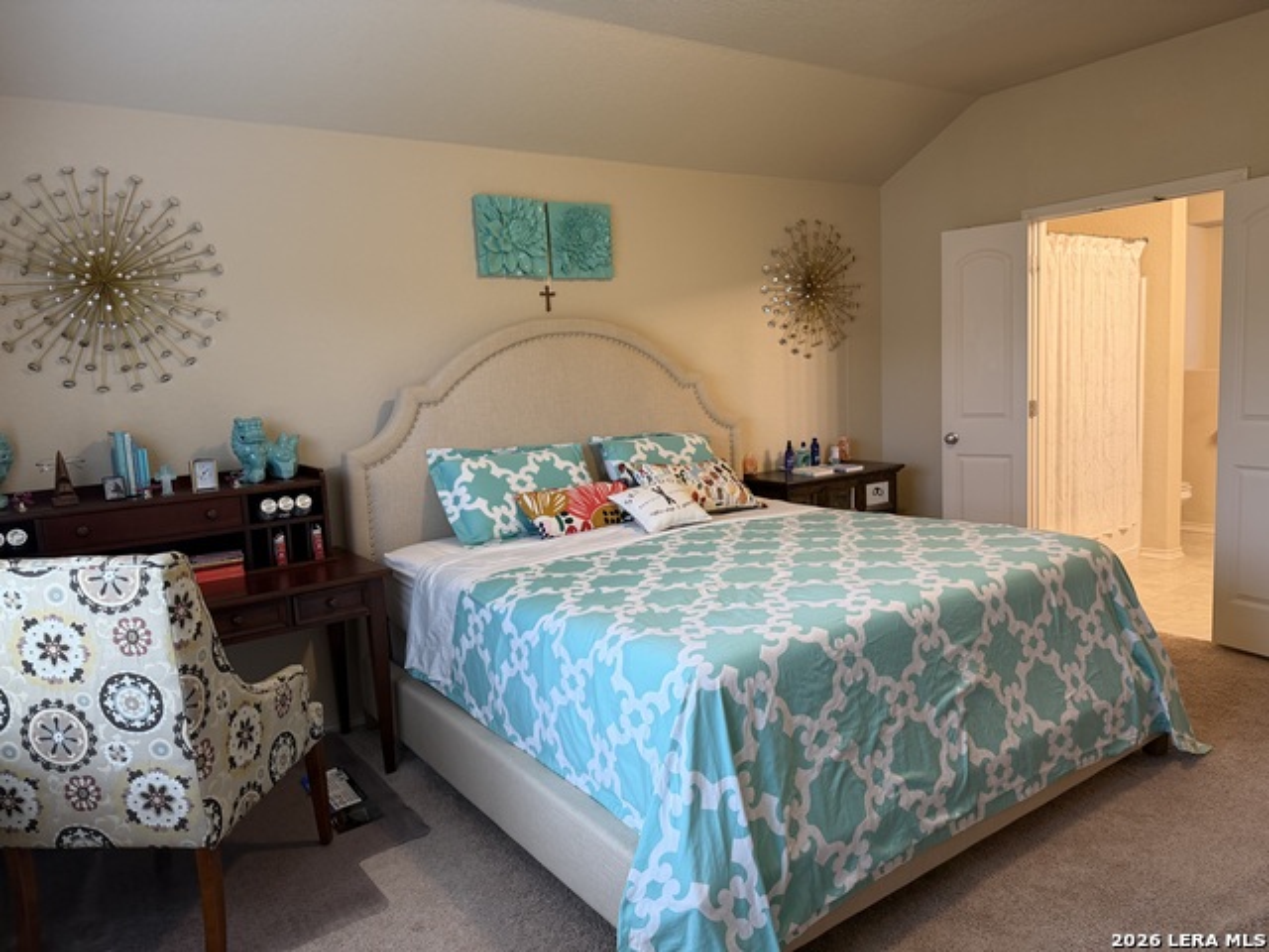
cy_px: 476
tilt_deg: -6.1
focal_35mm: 24
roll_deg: +2.9
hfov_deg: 71.6
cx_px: 634
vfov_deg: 56.8
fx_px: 880
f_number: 1.78
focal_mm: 6.76
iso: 160
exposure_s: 1/60
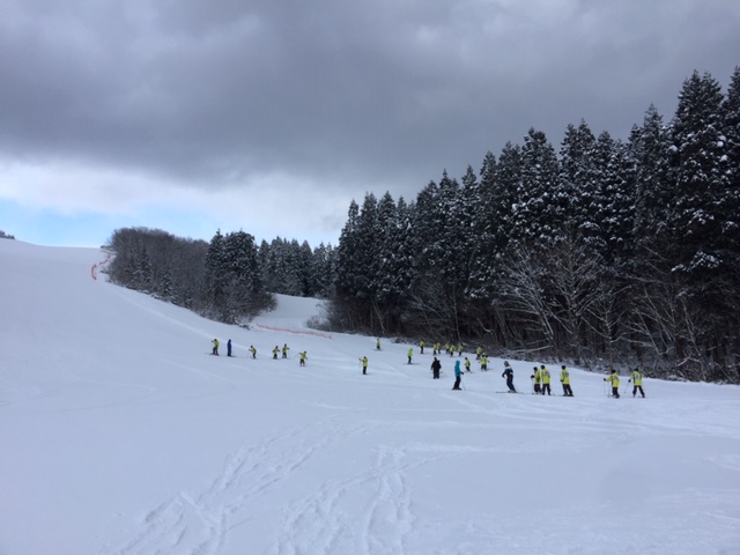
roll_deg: +0.2
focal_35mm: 29
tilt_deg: +9.2
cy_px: 278
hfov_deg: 61.7
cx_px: 370
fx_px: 620
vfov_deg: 48.2
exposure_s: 1/1276
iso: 32
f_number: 2.2
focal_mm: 4.15
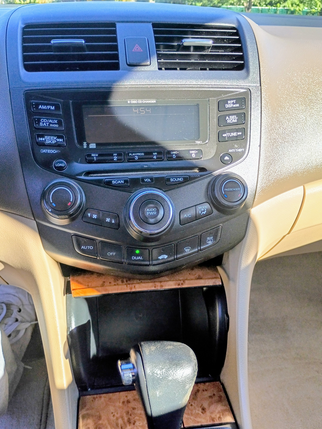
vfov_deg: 61.7
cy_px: 214
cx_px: 161
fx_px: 360
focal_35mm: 29
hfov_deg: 48.2
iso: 130
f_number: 1.8
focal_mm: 4.27
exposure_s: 1/120
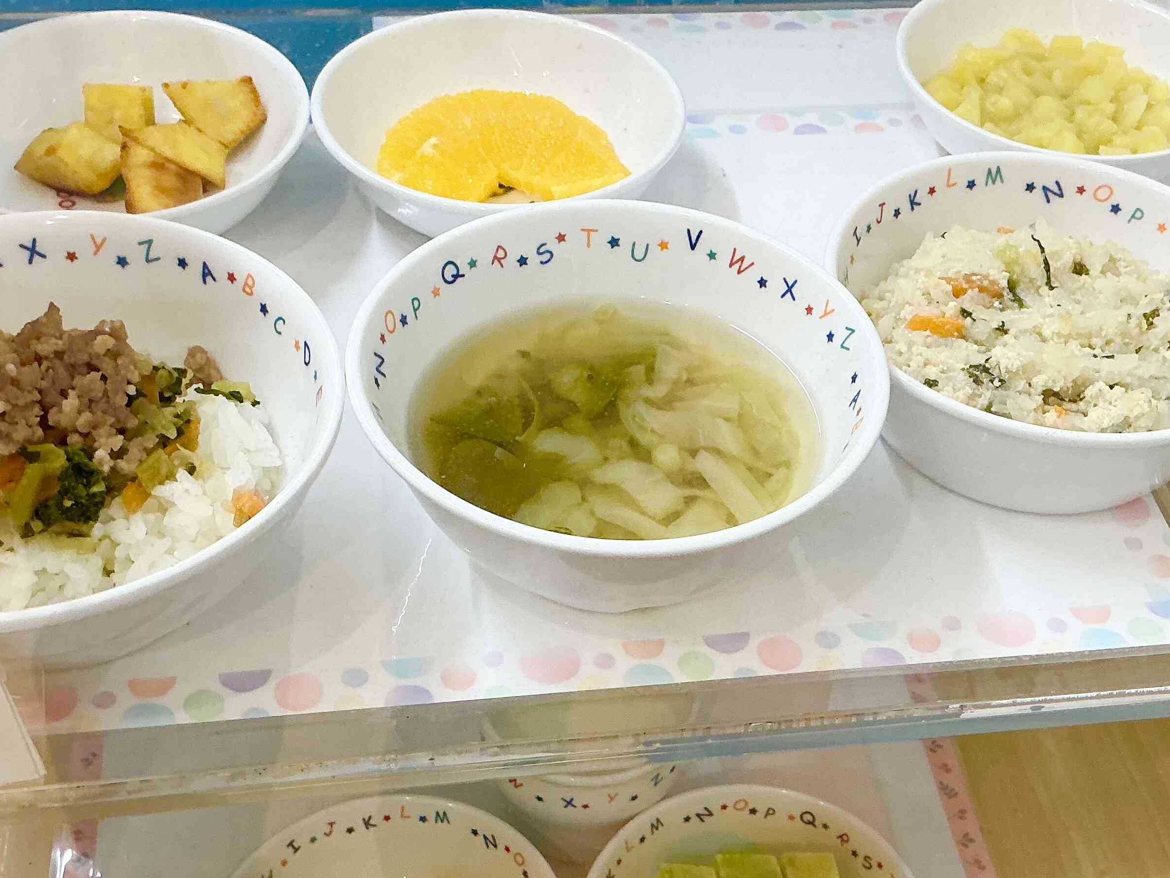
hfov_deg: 38.8
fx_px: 1656
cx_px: 688
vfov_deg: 29.5
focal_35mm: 49
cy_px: 571
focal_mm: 3
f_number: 1.8
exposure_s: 1/60
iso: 50
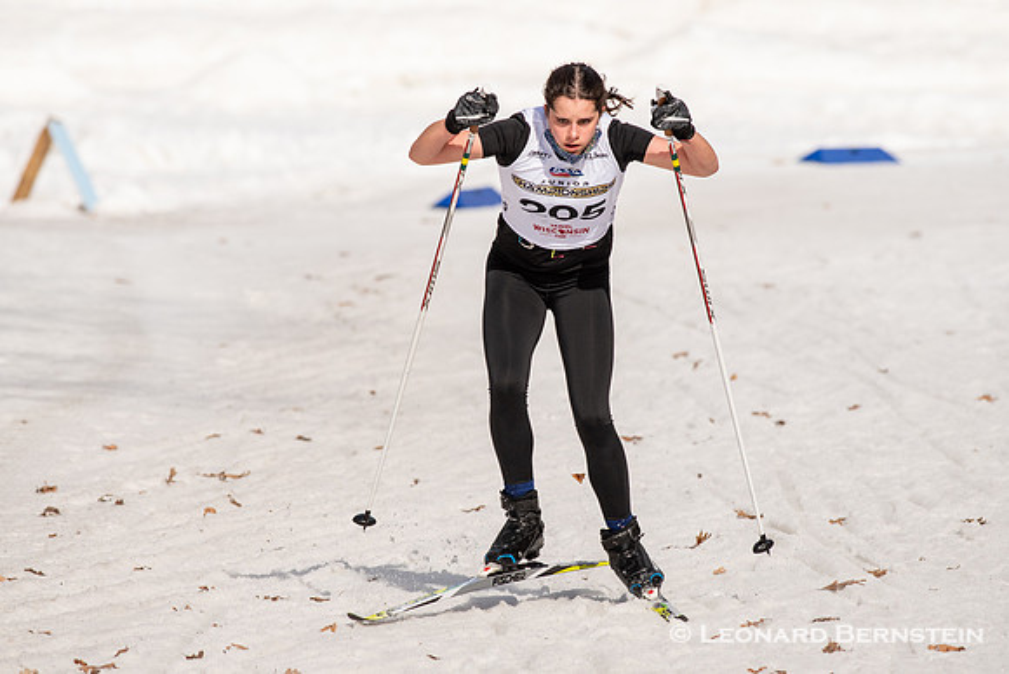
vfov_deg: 3.1
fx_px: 12615
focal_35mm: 450
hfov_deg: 4.6
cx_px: 504
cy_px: 337
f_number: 6.3
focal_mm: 300
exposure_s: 1/2000
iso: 400
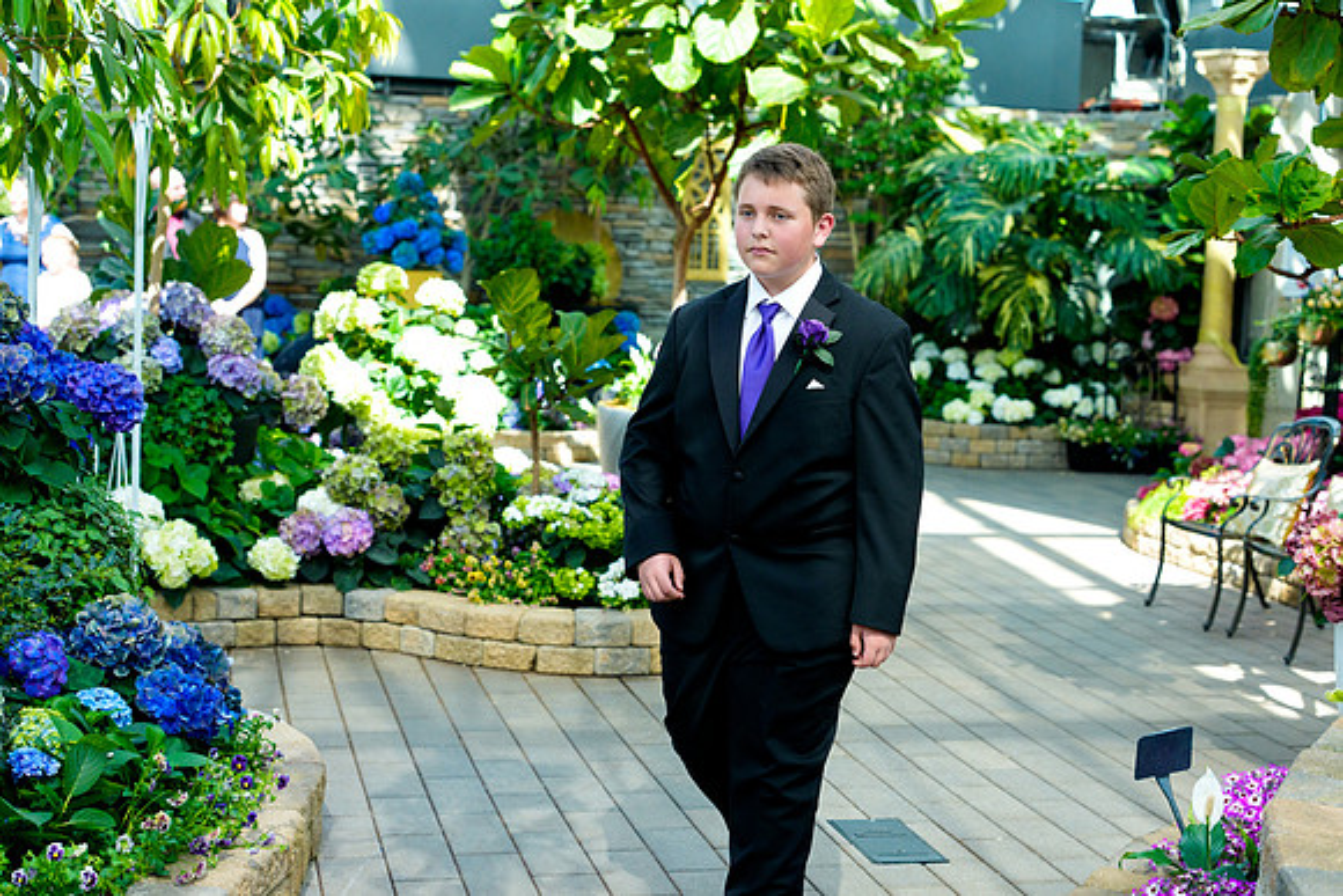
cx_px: 672
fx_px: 1866
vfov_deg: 27.0
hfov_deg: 39.6
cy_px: 448
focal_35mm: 50
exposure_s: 1/2500
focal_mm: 50
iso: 640
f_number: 3.2
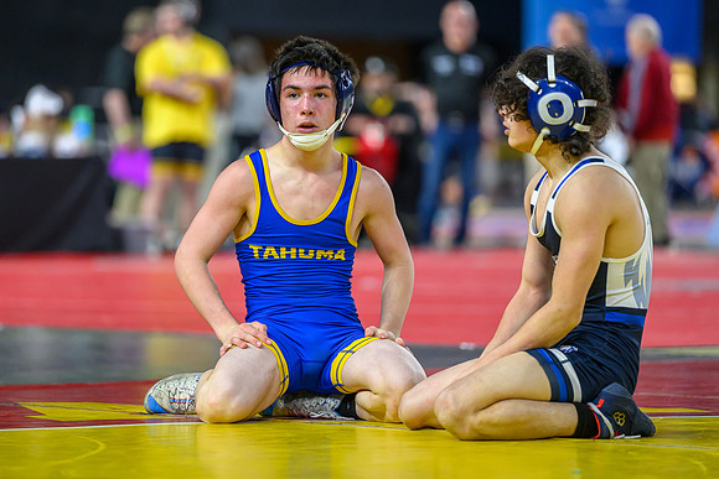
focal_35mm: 238
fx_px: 4761
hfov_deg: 8.6
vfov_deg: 5.8
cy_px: 223
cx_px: 271
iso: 2500
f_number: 2.8
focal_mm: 190
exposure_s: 1/800
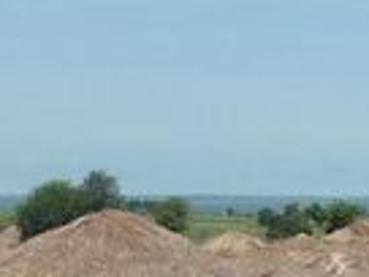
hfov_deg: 8.4
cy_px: 277
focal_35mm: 236
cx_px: 41
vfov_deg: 6.3
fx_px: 2516
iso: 200
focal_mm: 5
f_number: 8
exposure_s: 1/500
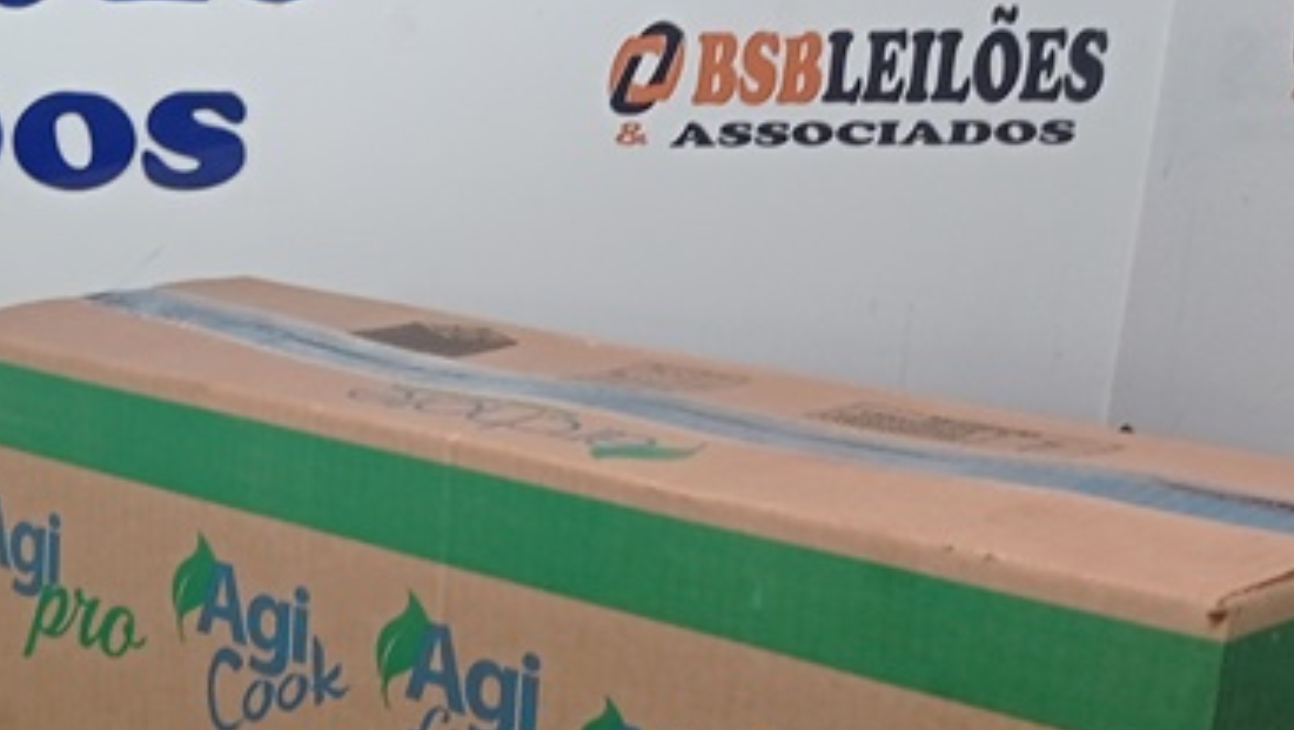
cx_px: -388
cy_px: 688
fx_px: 2918
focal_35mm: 85
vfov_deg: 14.1
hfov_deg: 22.4
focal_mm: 4.7
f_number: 1.79
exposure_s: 1/60
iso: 101
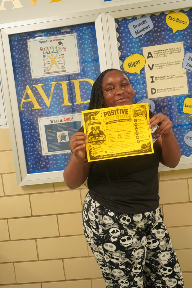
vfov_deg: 43.6
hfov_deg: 29.9
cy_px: 144
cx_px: 96
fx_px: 360
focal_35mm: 45
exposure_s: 1/160
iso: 3200
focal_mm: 45
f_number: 4.5
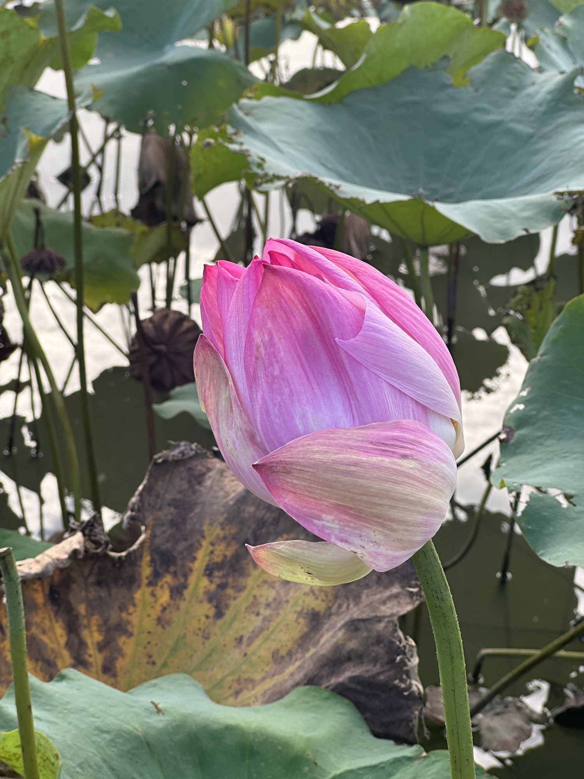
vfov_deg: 25.3
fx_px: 1732
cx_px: 292
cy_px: 390
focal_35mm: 77
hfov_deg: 19.1
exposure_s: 1/99
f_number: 2.8
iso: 40
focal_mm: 9
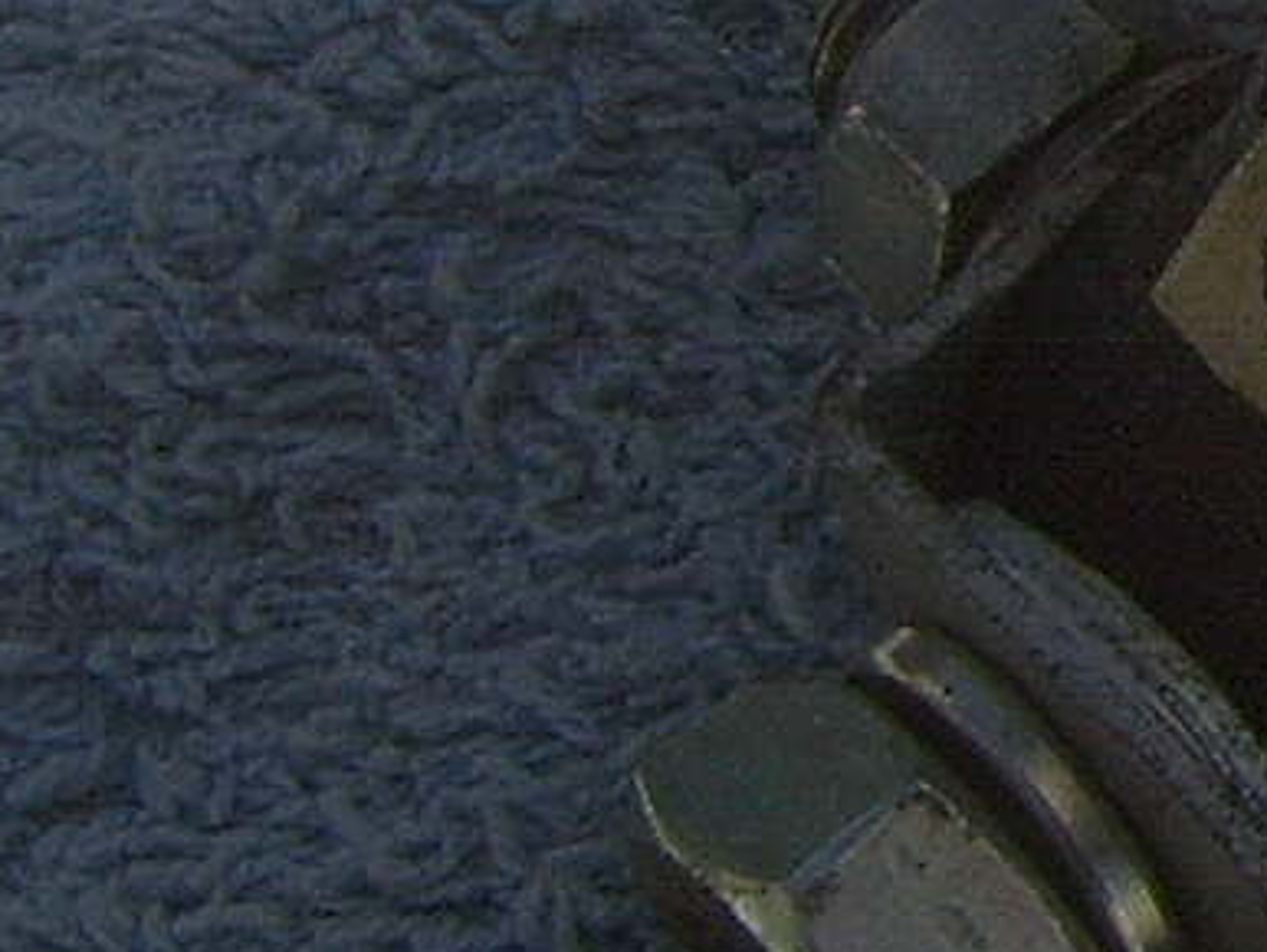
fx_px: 9339
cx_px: 2390
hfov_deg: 7.5
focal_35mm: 255
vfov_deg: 5.8
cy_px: -332
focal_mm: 7.8
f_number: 6.4
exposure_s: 1/125
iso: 50
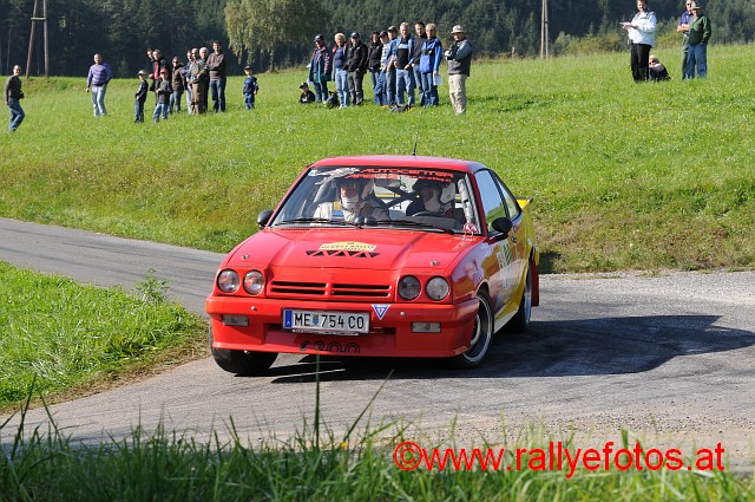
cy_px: 251
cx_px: 378
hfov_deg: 17.5
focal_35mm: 117
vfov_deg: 11.7
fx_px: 2451
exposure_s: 1/320
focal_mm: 78
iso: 250
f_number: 8
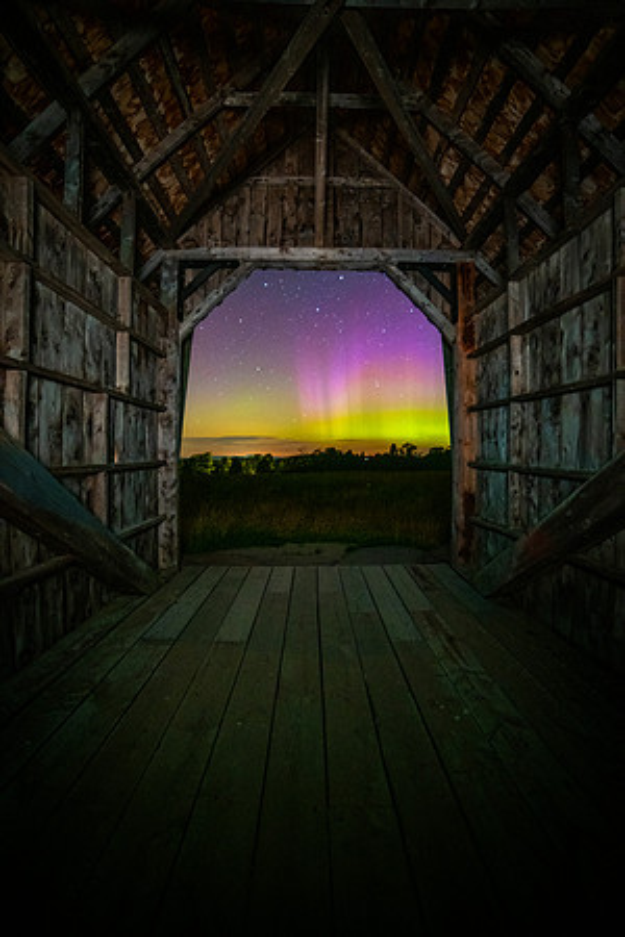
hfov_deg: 81.2
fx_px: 365
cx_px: 312
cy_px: 468
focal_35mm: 14
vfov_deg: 104.3
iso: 3200
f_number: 2.8
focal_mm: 14
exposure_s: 30
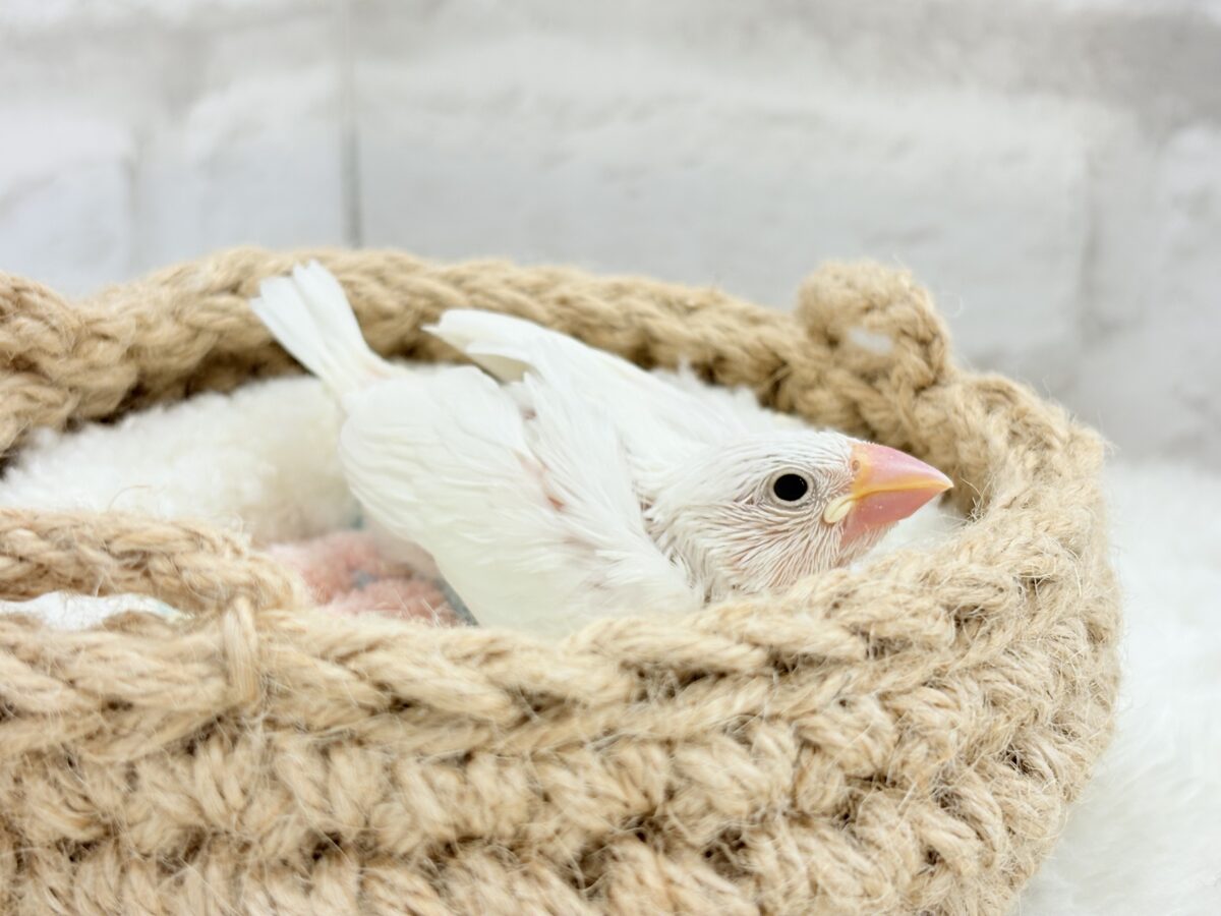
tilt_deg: -18.4
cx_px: 610
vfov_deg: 28.0
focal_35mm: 52
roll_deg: +1.1
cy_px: 458
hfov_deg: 36.8
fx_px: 1834
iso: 32
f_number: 1.6
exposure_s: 1/50
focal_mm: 5.96
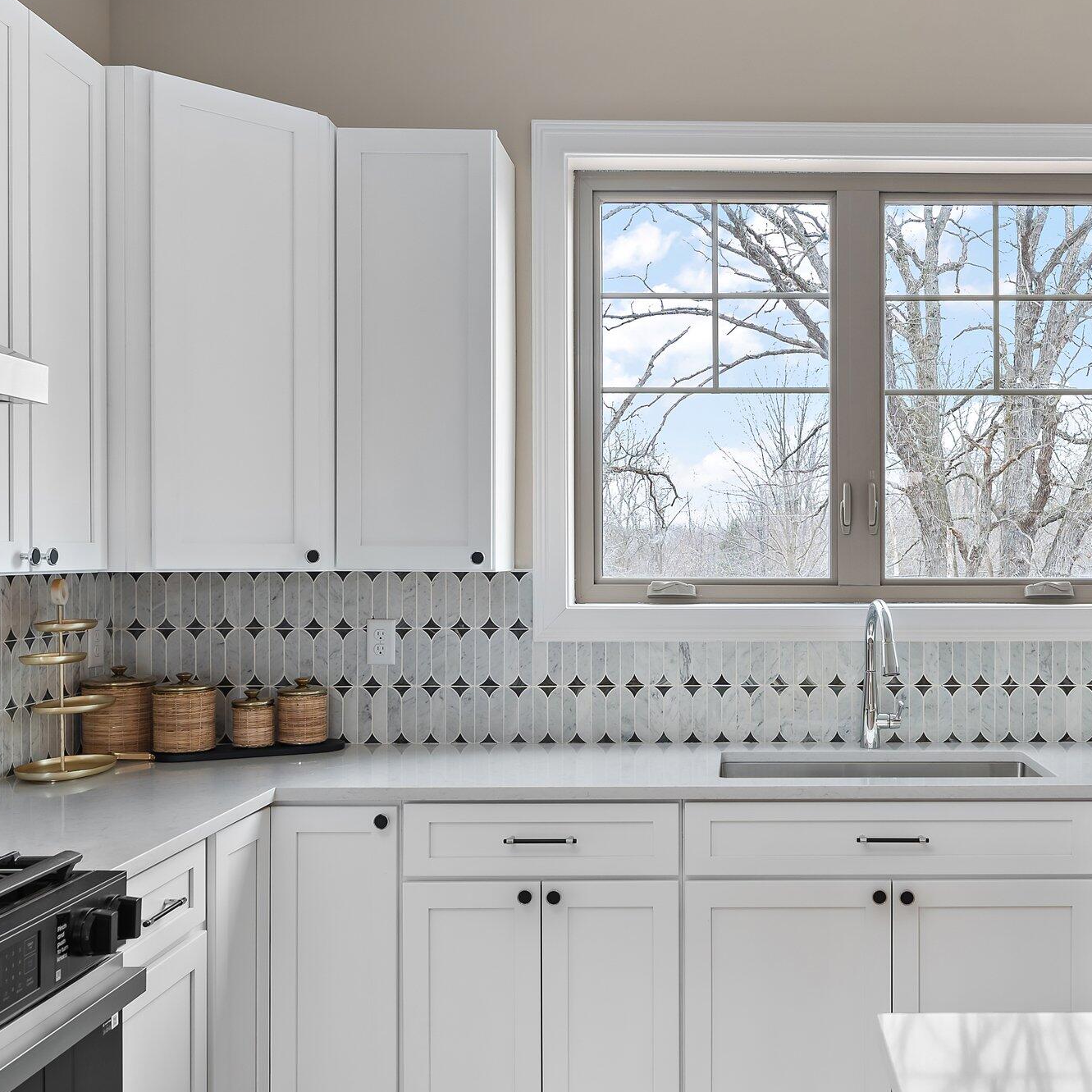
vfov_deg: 48.5
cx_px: 768
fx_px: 1213
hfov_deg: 47.3
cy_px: 548
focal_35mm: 34
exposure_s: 1/1.25
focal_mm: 17.7
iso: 320
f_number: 6.3
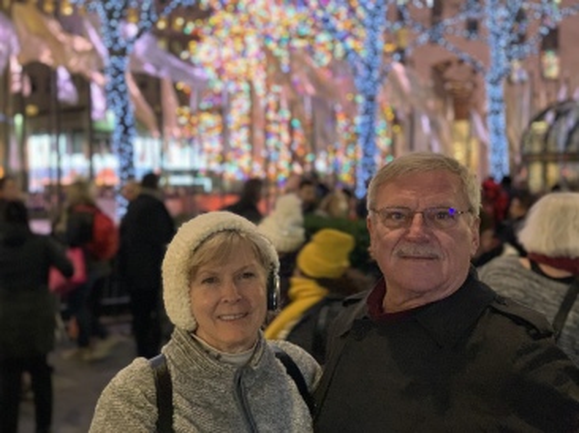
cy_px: 216
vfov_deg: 28.0
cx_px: 290
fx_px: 869
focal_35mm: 52
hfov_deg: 36.8
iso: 640
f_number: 2.4
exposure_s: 1/30
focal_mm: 6
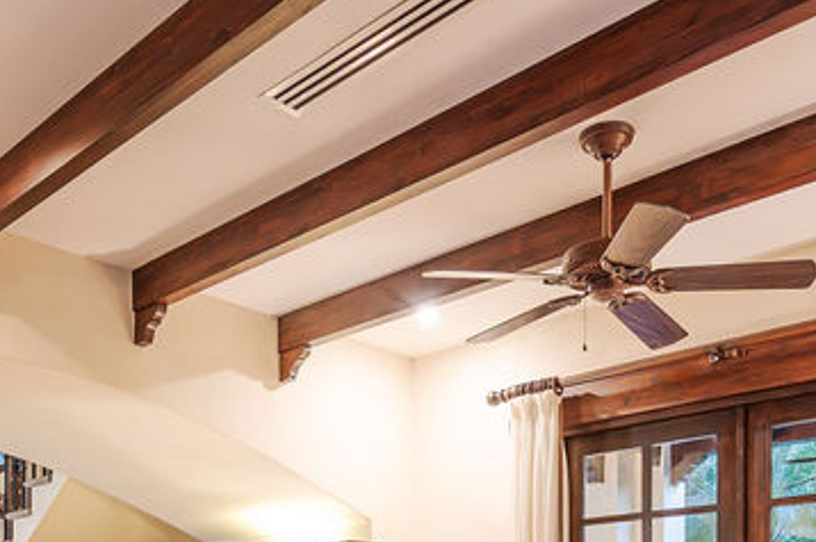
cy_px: 652
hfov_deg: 48.5
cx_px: 387
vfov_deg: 28.8
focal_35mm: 40
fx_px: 906
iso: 160
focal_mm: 14
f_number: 8
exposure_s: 1/1.25
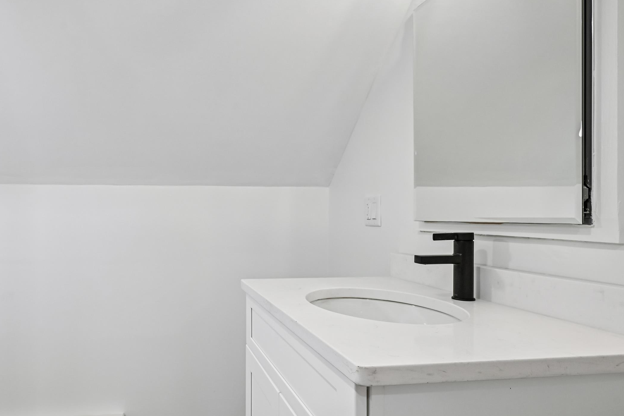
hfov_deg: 73.9
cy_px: 216
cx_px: 211
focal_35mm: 23
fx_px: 399
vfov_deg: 55.1
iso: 400
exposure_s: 1/40
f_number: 8
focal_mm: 16
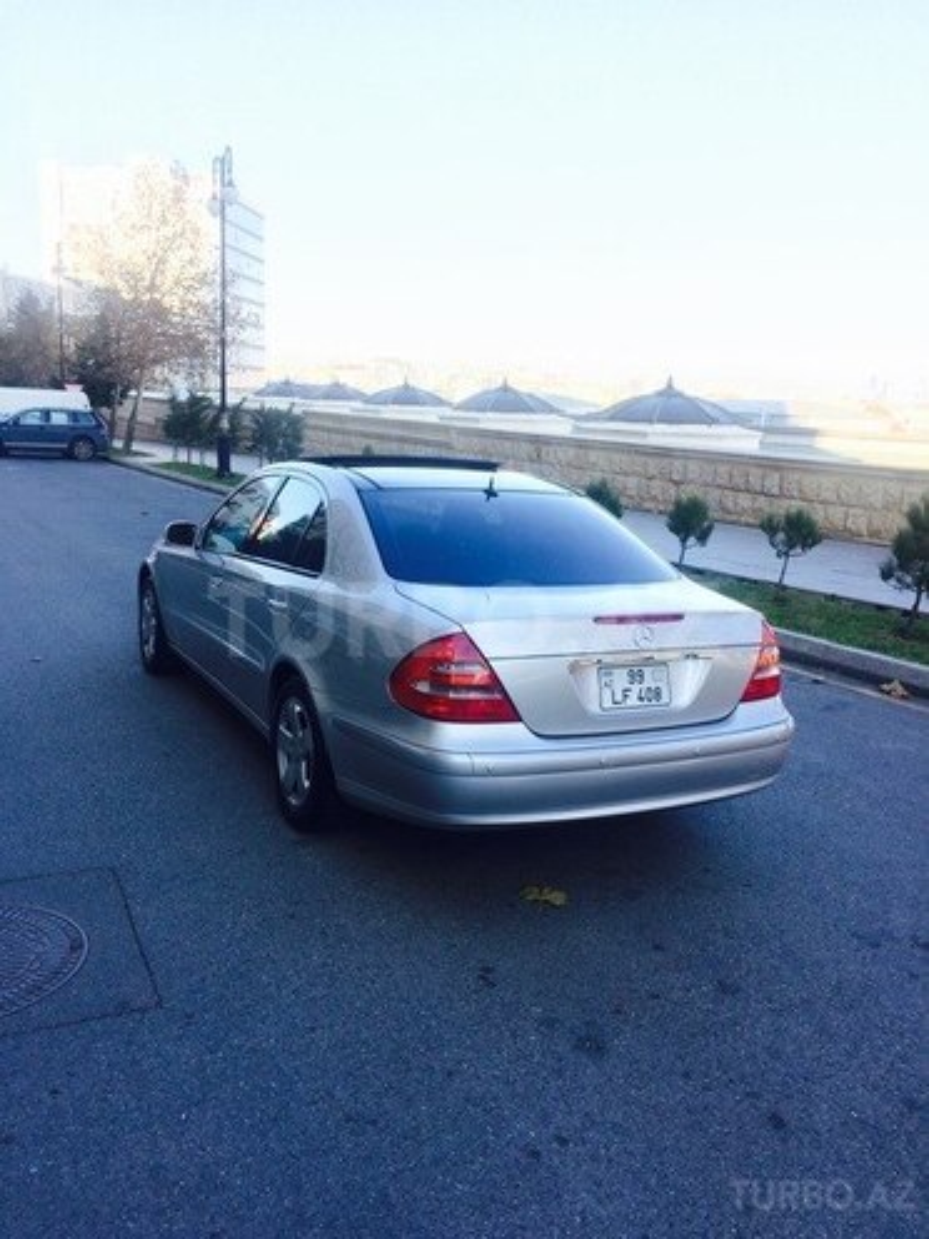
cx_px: 464
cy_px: 620
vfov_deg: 61.7
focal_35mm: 29
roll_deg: -0.1
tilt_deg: -12.8
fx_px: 1038
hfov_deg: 48.2
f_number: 2.2
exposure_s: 1/243
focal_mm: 4.15
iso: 32
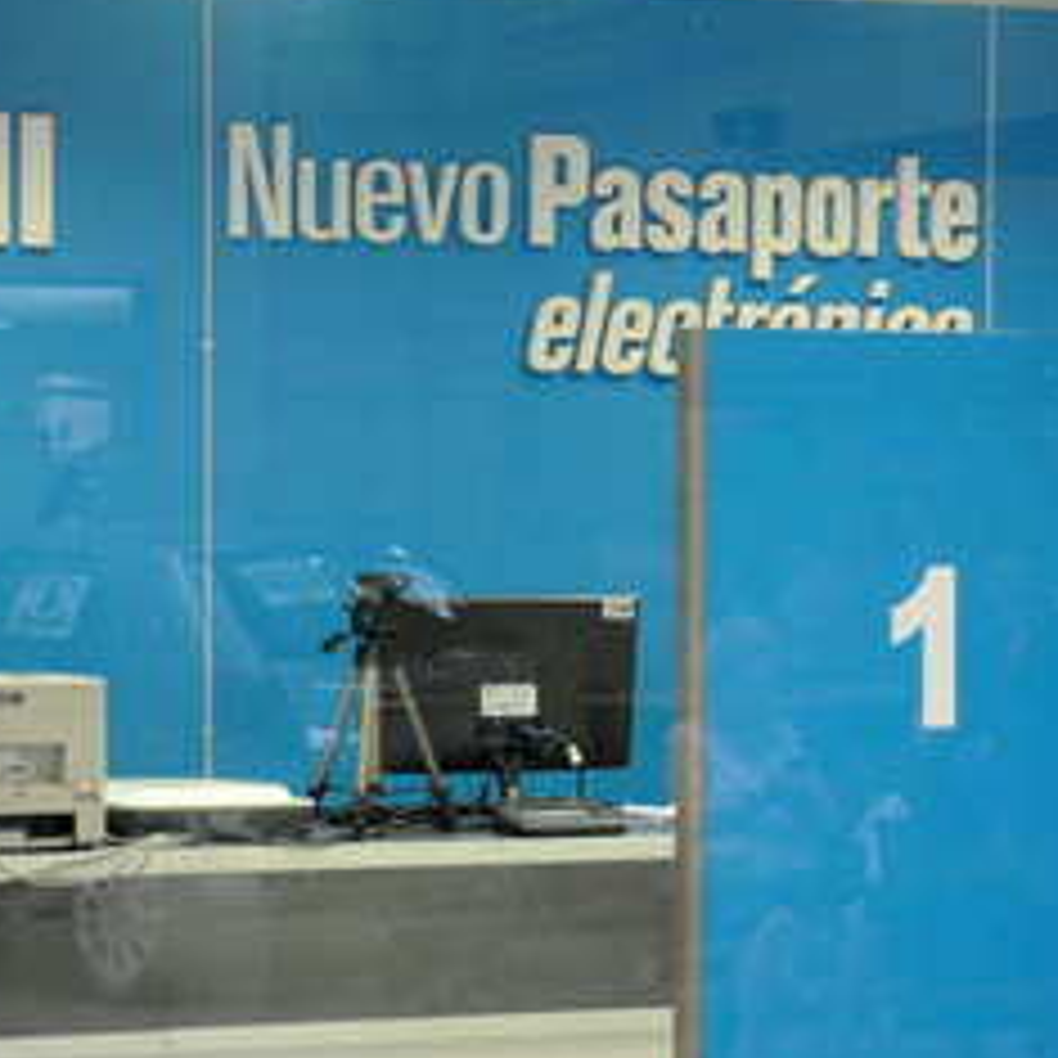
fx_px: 4599
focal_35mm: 133
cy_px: 524
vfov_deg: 13.1
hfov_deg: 13.1
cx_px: 459
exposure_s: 1/100
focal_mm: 62
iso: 1600
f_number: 5.6
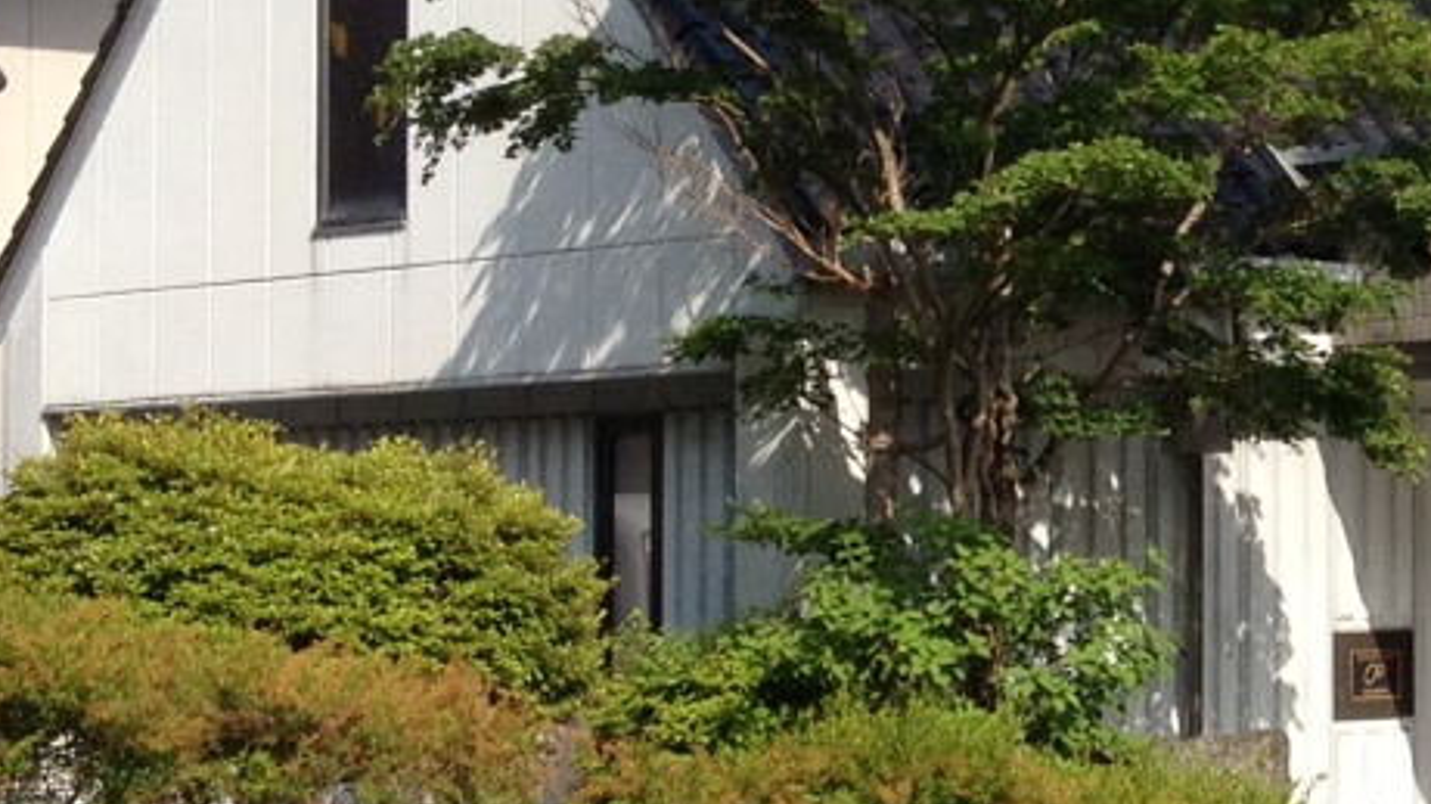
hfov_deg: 15.2
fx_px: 5121
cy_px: 307
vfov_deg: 9.0
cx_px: 1813
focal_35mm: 135
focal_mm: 4.28
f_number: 2.4
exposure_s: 1/1175
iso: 64
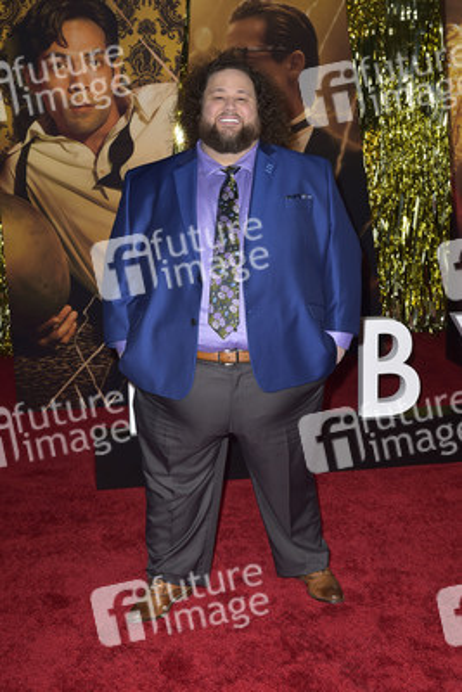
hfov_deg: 28.1
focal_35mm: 48
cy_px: 346
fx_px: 923
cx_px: 231
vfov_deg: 41.1
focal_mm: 48
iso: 640
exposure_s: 1/250
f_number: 6.3
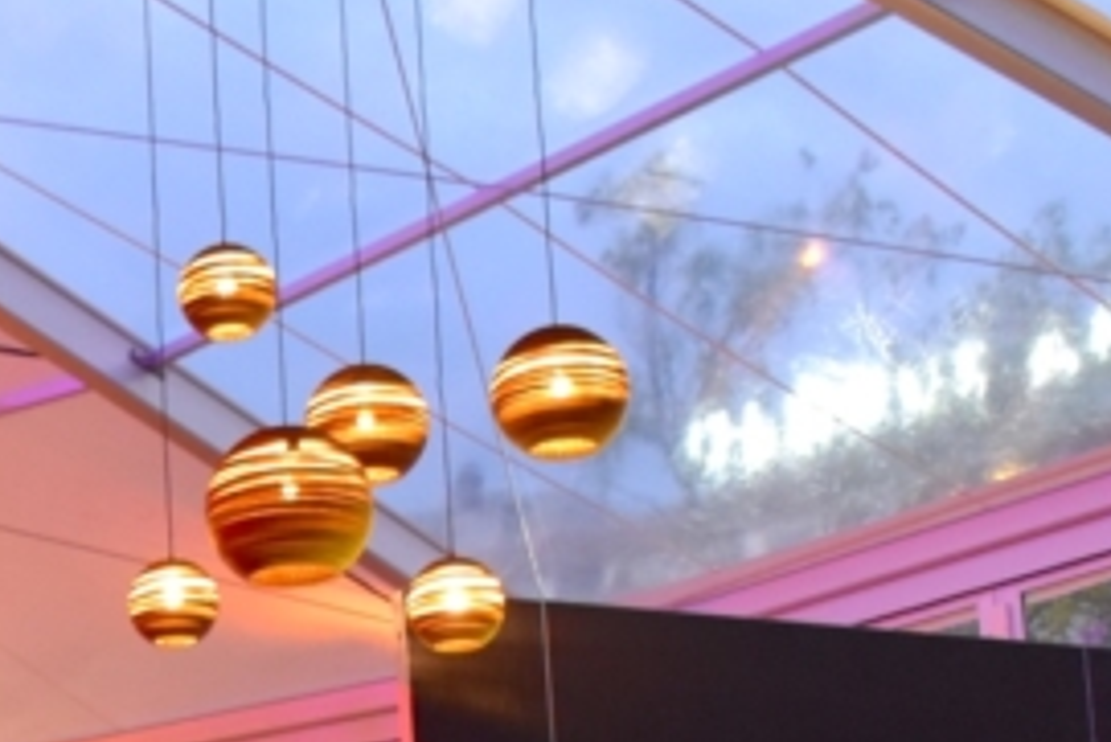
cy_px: 1002
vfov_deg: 12.9
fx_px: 3149
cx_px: 78
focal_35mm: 102
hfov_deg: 19.6
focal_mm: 18
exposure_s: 1/30
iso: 1600
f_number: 3.5
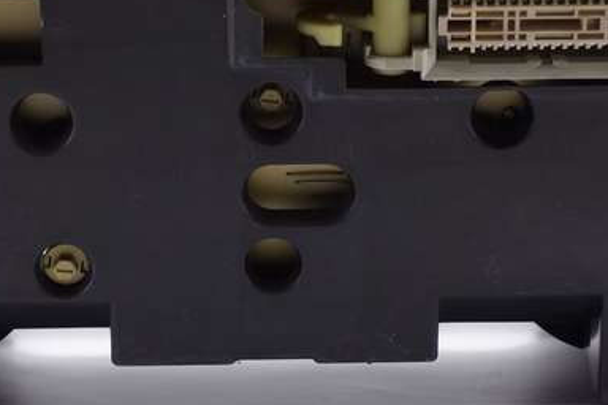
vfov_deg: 9.7
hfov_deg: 14.5
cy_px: 184
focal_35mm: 141
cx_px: 252
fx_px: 2381
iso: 400
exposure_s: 1/80
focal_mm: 24.4
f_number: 4
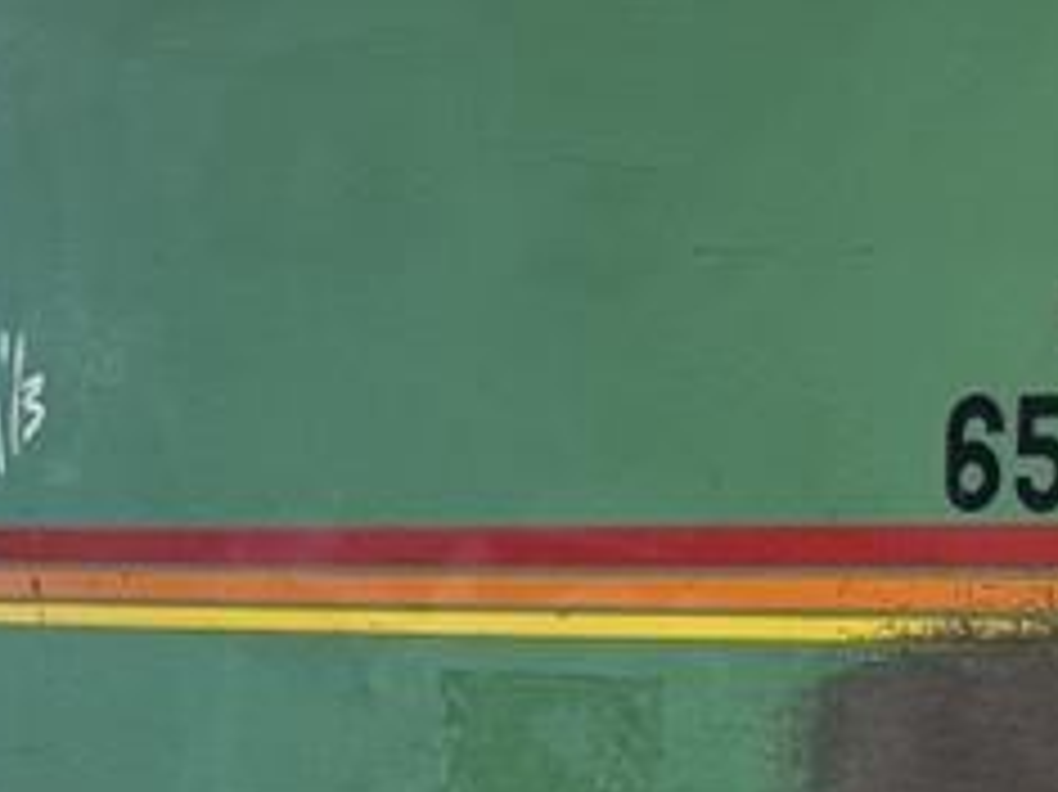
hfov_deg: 15.0
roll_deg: -1.8
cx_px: 657
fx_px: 4002
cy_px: 1282
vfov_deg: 10.8
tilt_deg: -10.2
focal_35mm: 131
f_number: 1.78
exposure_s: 1/120
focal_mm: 6.76
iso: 200
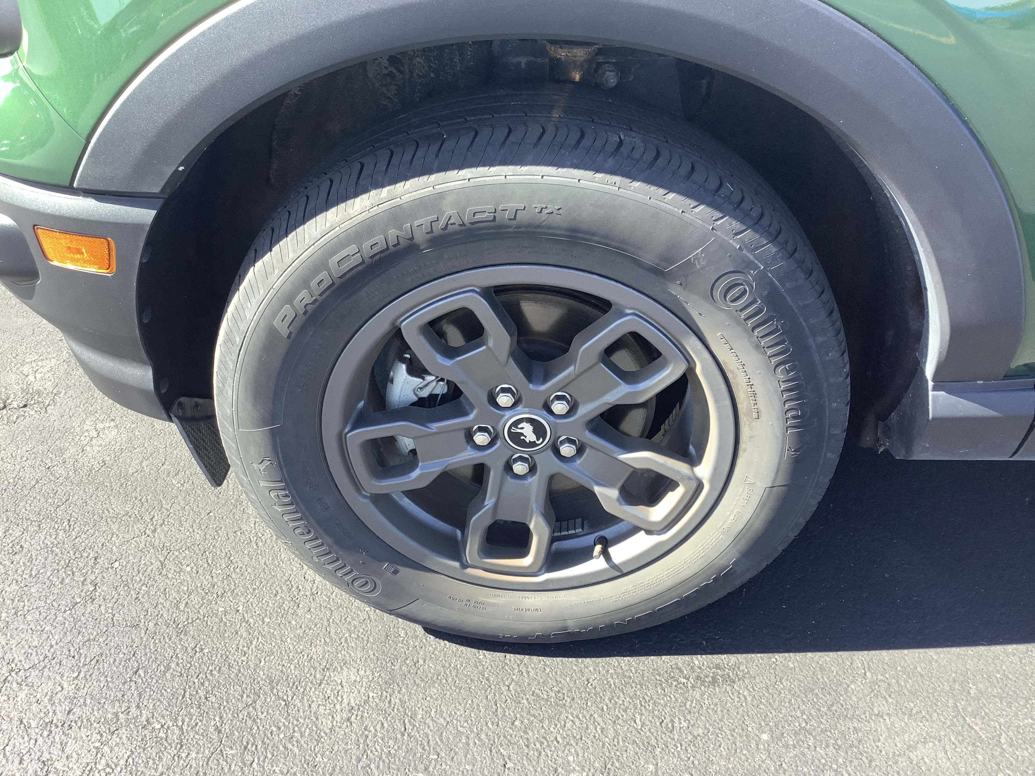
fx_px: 927
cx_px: 518
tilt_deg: -35.5
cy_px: 388
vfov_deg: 45.4
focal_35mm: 31
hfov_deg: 58.4
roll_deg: +1.9
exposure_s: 1/122
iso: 25
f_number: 2.4
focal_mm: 3.3
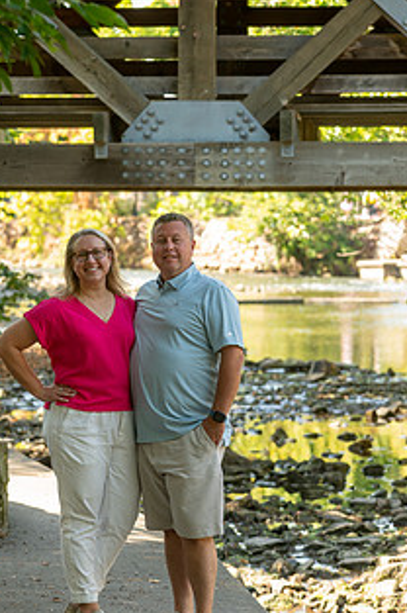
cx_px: 216
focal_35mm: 141
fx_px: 2396
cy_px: 260
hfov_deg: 9.7
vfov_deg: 14.6
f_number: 4
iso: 250
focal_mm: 98
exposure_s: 1/100
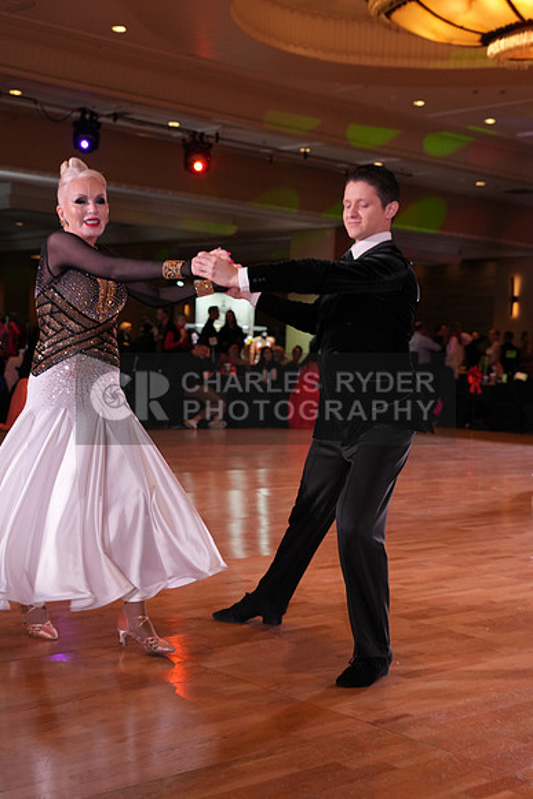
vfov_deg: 36.9
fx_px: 1198
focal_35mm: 54
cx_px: 266
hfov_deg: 25.1
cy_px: 400
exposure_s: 1/200
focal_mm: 54
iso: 2000
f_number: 5
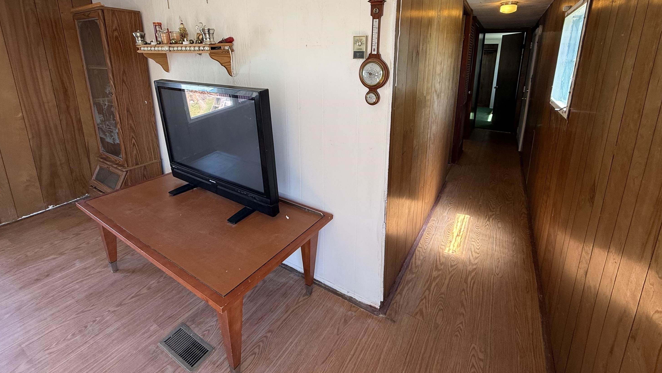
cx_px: 345
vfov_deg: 65.1
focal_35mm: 16
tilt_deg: -12.8
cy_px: 121
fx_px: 281
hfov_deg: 99.3
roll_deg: -1.8
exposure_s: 1/99
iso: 100
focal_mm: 2.22
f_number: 2.2
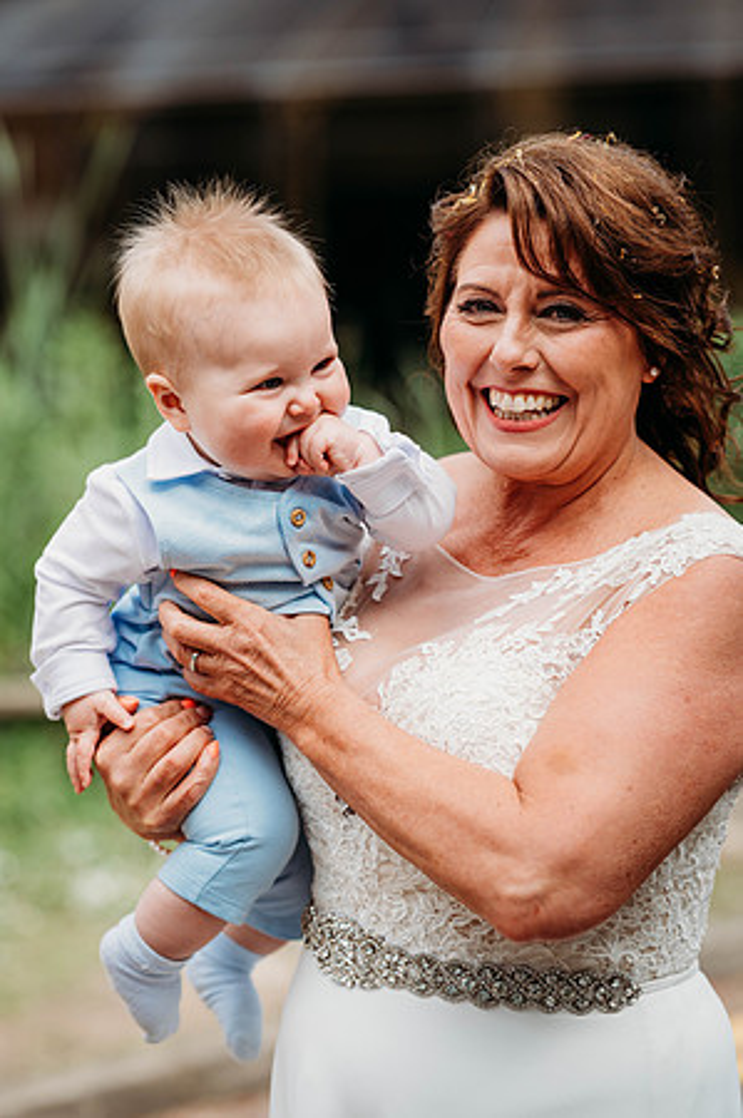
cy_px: 559
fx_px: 2637
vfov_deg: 23.9
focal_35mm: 85
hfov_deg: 16.0
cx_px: 372
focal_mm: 85
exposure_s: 1/2500
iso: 100
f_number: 2.5
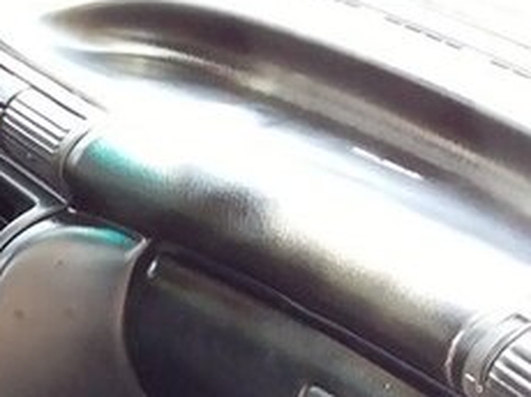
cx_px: -185
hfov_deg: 20.0
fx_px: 1364
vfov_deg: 16.0
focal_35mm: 89
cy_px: 451
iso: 125
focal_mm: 3.3
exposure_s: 1/33
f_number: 2.2
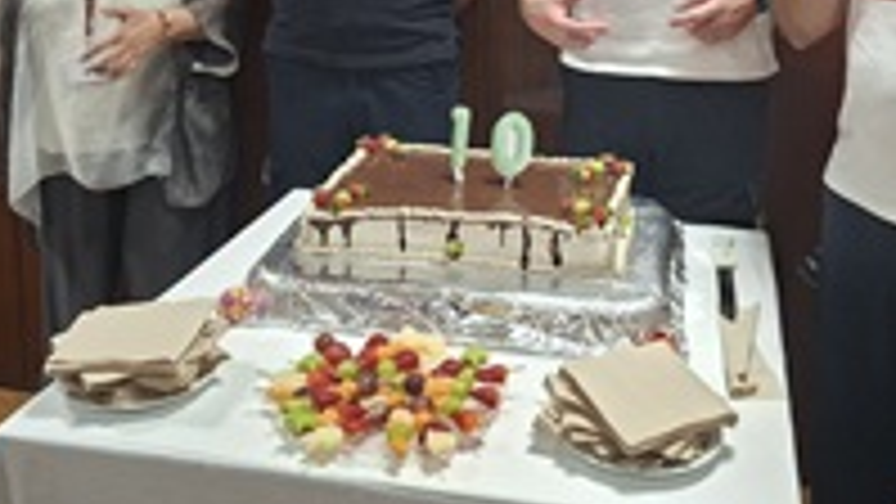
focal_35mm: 44
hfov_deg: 46.2
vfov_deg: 26.2
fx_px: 1046
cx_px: 518
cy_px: 50
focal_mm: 5.54
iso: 250
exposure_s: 1/100
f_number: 1.8
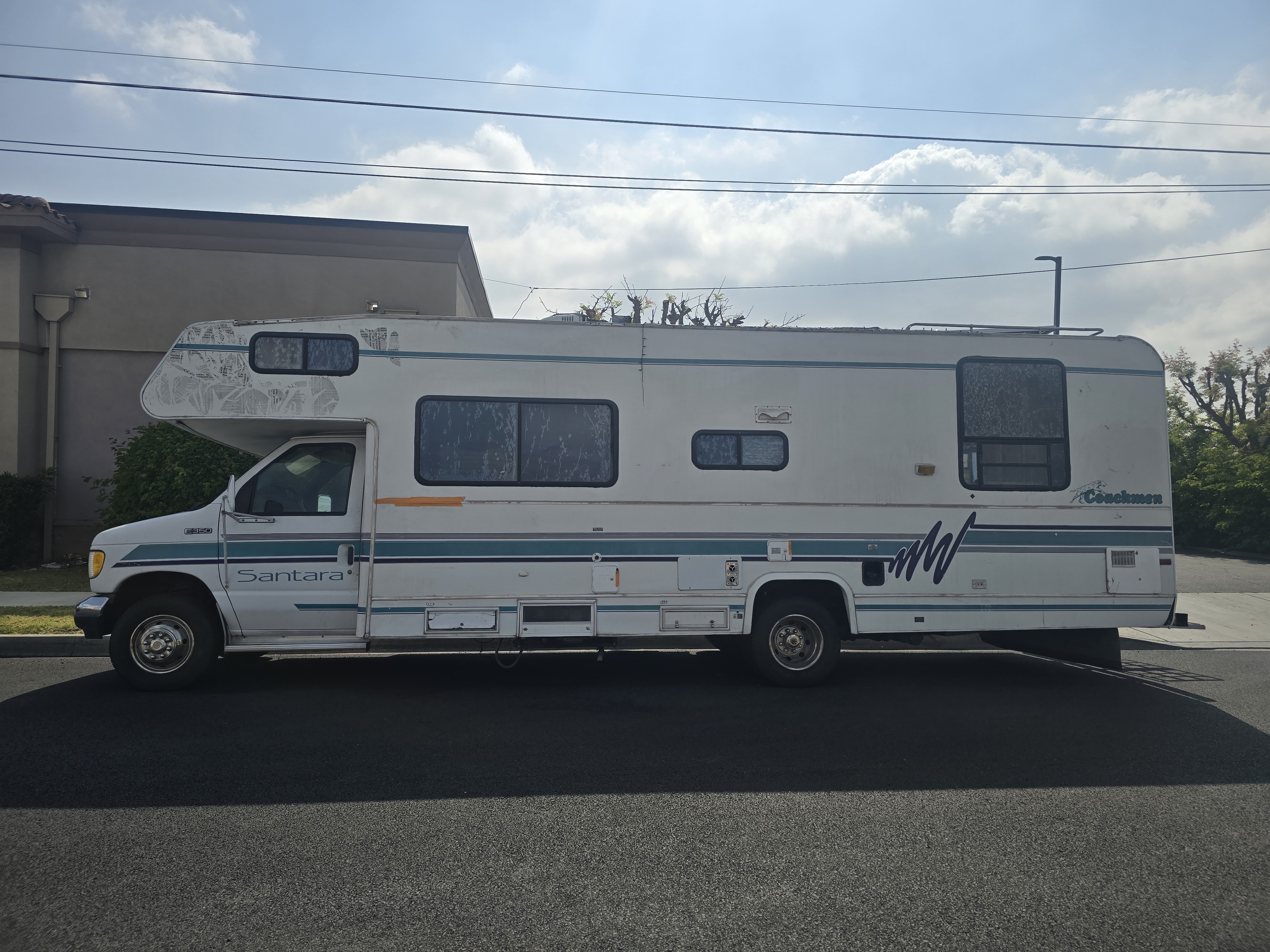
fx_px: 844
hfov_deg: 73.9
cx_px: 635
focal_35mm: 23
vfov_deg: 58.9
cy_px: 476
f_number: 1.7
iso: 12
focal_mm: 6.3
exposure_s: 1/1529
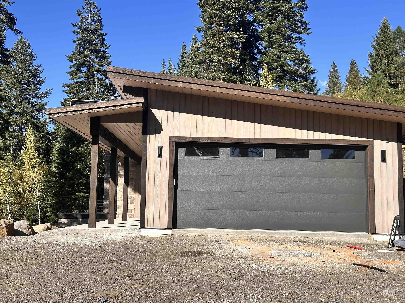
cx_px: 202
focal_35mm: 48
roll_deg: -1.8
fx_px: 562
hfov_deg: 39.7
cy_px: 152
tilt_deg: +7.0
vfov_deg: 30.3
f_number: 1.78
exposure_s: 1/3597
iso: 64
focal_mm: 6.86
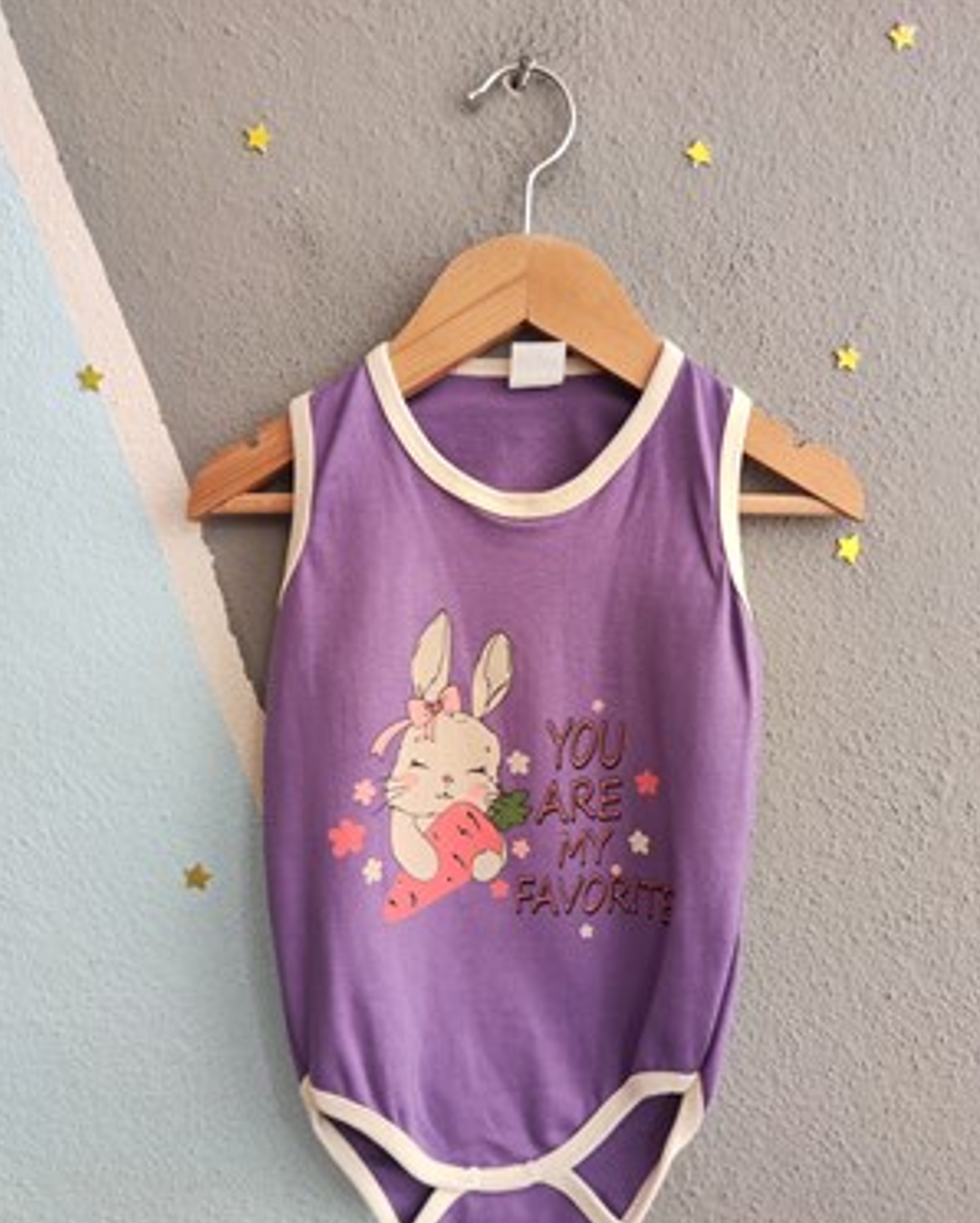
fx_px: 942
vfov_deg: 65.9
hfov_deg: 55.0
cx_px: 497
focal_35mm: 26
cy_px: 666
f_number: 1.88
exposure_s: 1/100
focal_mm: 5.59
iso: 267
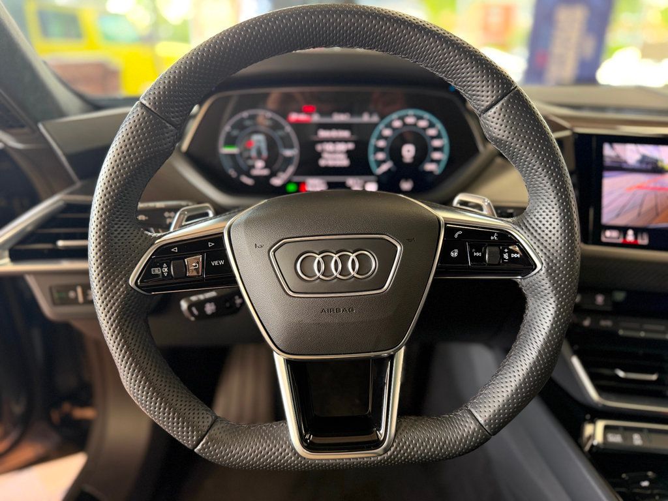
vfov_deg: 56.8
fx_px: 463
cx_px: 334
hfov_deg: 71.6
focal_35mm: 24
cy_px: 250
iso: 320
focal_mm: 6.76
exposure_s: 1/60
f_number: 1.78
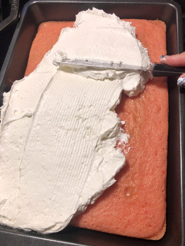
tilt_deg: -66.2
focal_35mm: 28
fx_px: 200
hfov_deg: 49.7
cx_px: 92
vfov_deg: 63.4
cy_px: 123
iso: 32
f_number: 1.8
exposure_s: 1/24
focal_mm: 3.99
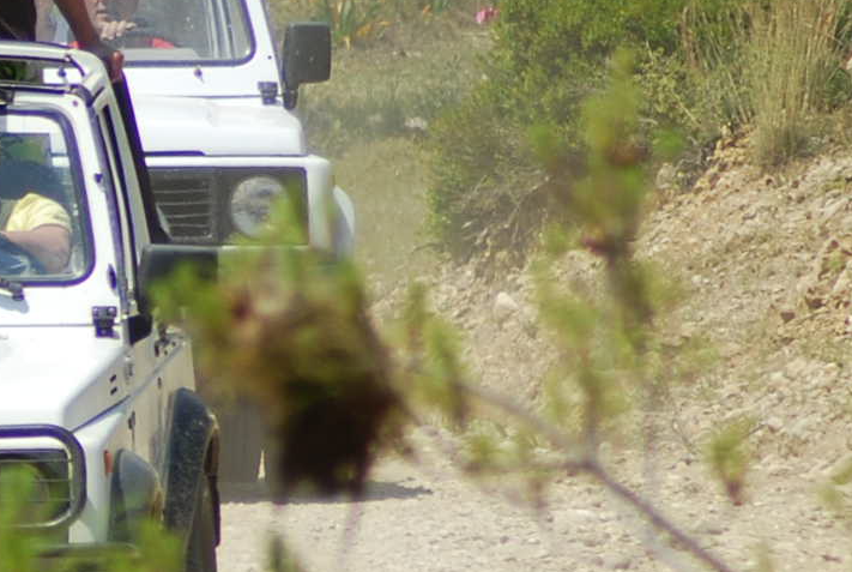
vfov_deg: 1.7
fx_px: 19562
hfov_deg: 2.5
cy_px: 353
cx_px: -507
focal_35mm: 825
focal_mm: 135
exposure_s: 1/1600
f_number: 5
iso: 200
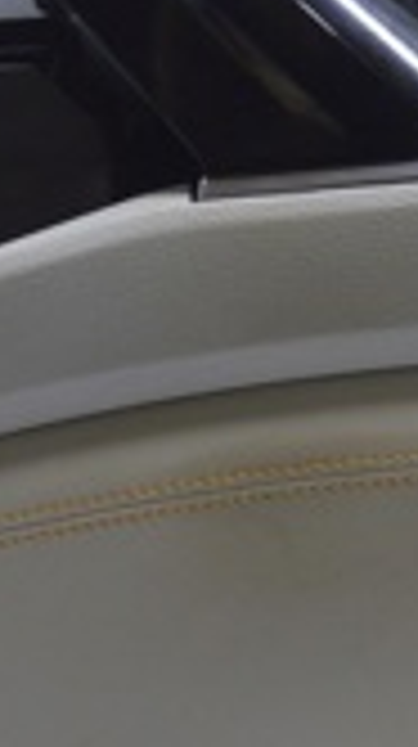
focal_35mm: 133
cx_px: 234
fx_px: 2629
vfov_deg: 16.2
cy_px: 353
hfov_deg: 9.1
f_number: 5.6
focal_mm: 22
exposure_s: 1/20
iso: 400
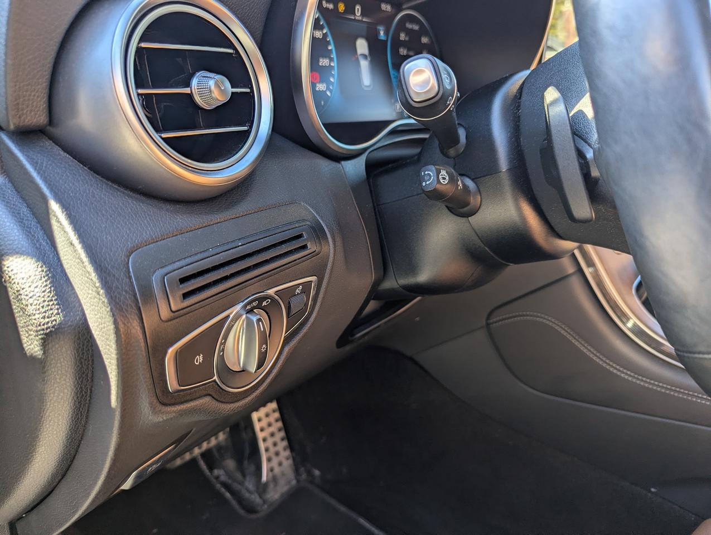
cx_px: 356
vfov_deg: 56.9
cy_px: 268
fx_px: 494
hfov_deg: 71.5
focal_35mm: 24
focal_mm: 6.81
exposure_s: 1/105
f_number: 1.85
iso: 45
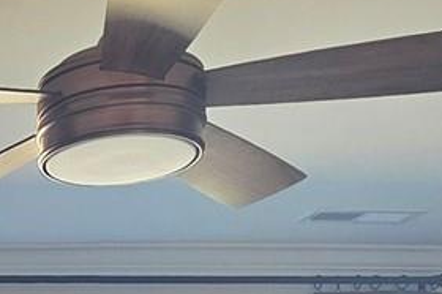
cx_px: -254
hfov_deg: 18.0
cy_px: 609
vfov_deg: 12.1
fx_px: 1214
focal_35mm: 99
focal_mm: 2.2
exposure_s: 1/120
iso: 100
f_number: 1.9
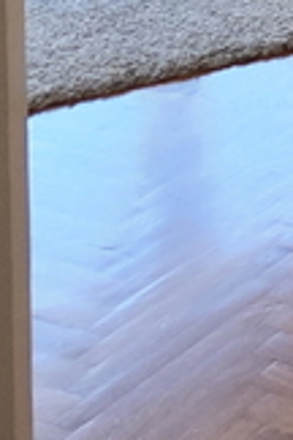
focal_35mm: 100
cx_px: 1137
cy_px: -589
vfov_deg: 14.4
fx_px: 1221
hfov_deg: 8.3
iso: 250
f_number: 1.9
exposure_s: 1/100
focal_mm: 2.2
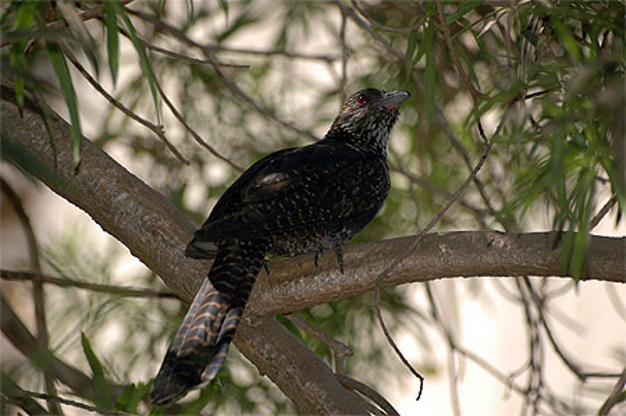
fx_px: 6253
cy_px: 208
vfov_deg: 3.8
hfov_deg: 5.7
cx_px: 313
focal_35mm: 360
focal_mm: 240
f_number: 5.3
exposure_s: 1/500
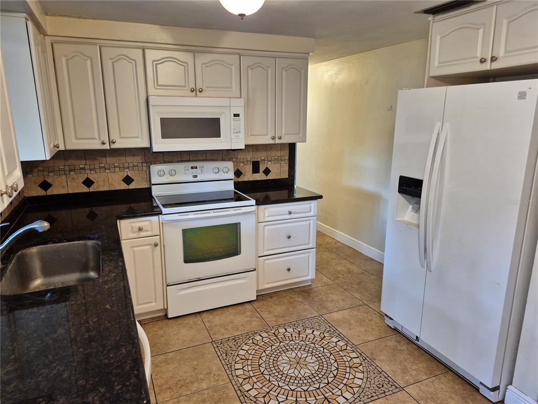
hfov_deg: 73.9
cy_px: 202
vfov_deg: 58.9
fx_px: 357
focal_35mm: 23
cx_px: 269
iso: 400
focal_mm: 5.4
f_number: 1.8
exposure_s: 1/120
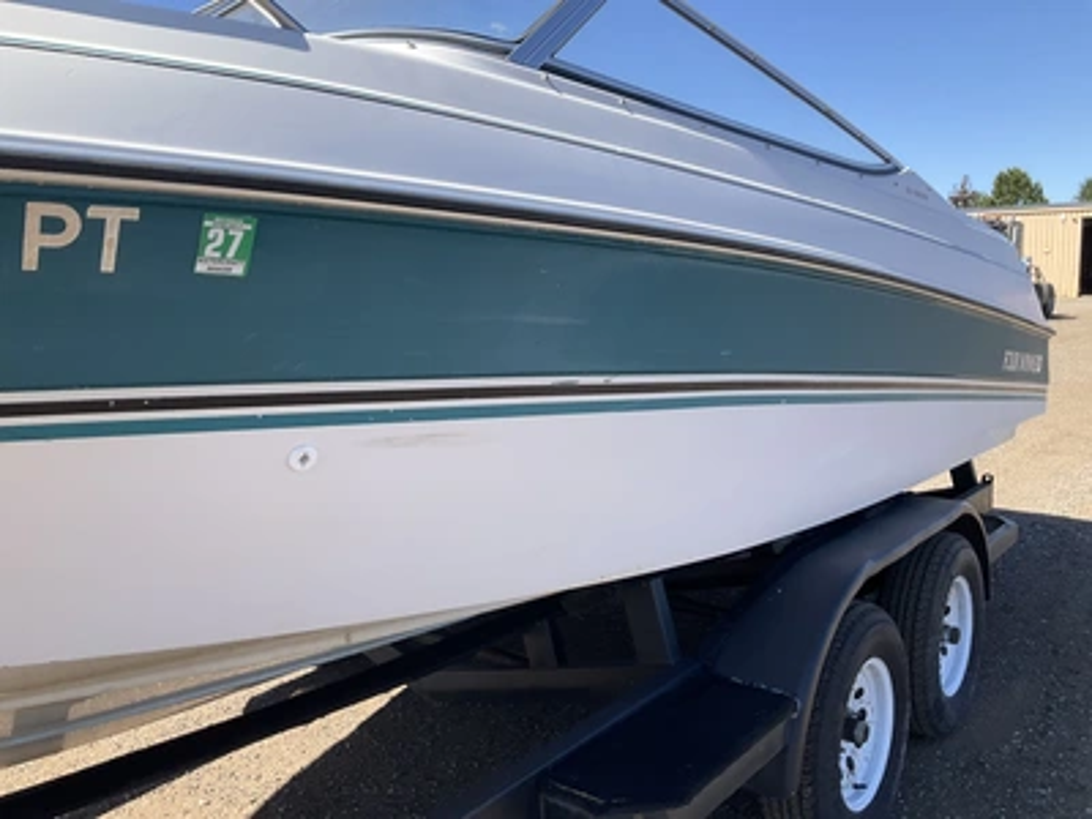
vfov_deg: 48.2
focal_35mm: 29
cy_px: 410
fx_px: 915
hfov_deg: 61.7
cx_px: 546
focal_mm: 3
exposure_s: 1/912
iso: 25
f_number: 1.8
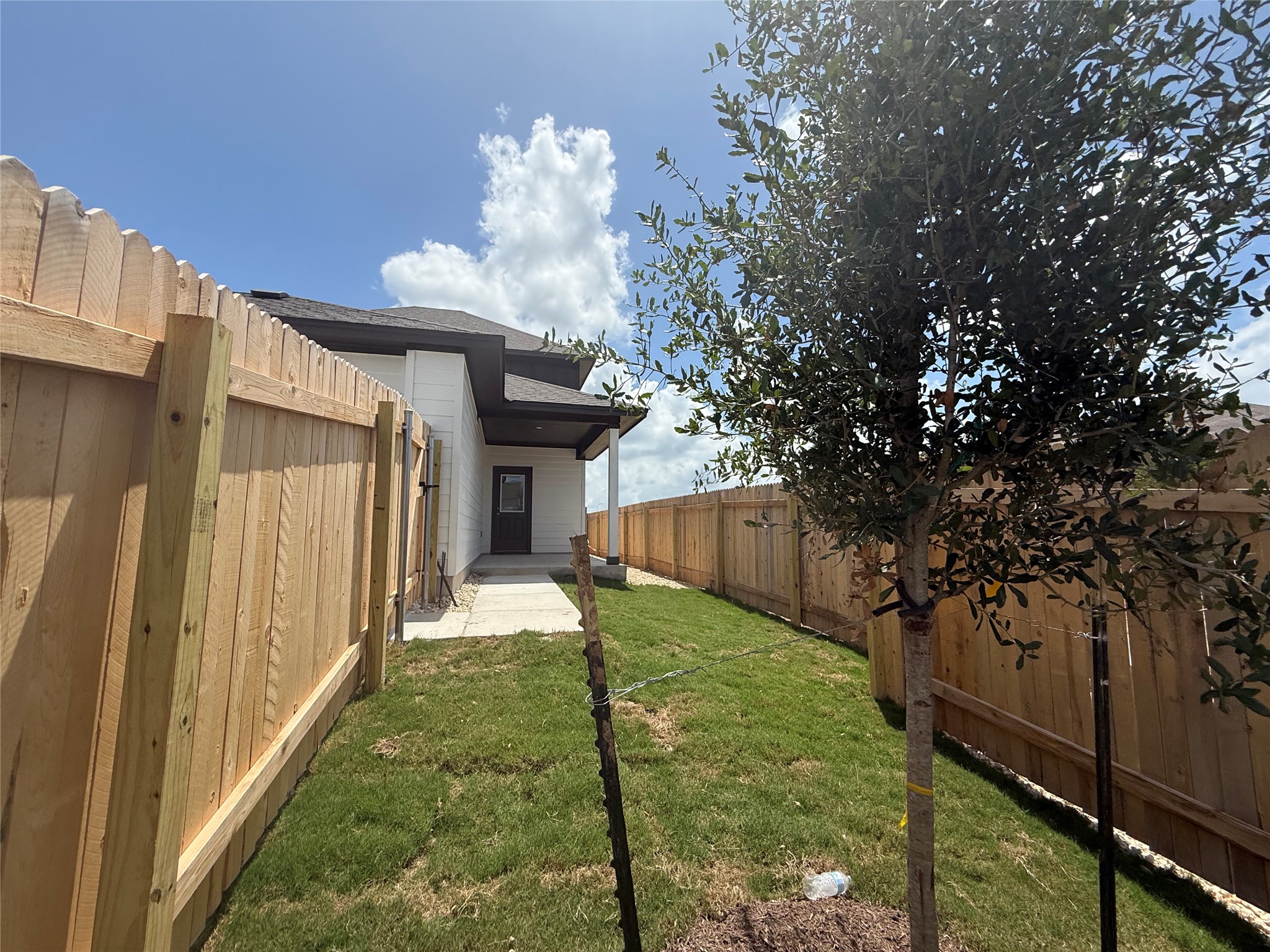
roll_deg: +0.6
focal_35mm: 14
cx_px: 635
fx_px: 514
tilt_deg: +6.0
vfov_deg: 85.7
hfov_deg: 102.1
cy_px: 476
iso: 50
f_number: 2.2
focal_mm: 2.22
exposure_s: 1/2841
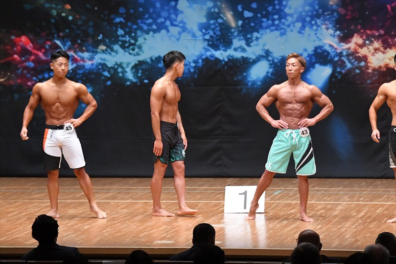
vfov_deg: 6.8
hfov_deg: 10.2
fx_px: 2221
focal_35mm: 202
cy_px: 132
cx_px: 198
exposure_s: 1/400
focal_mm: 135
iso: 8000
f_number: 5.6
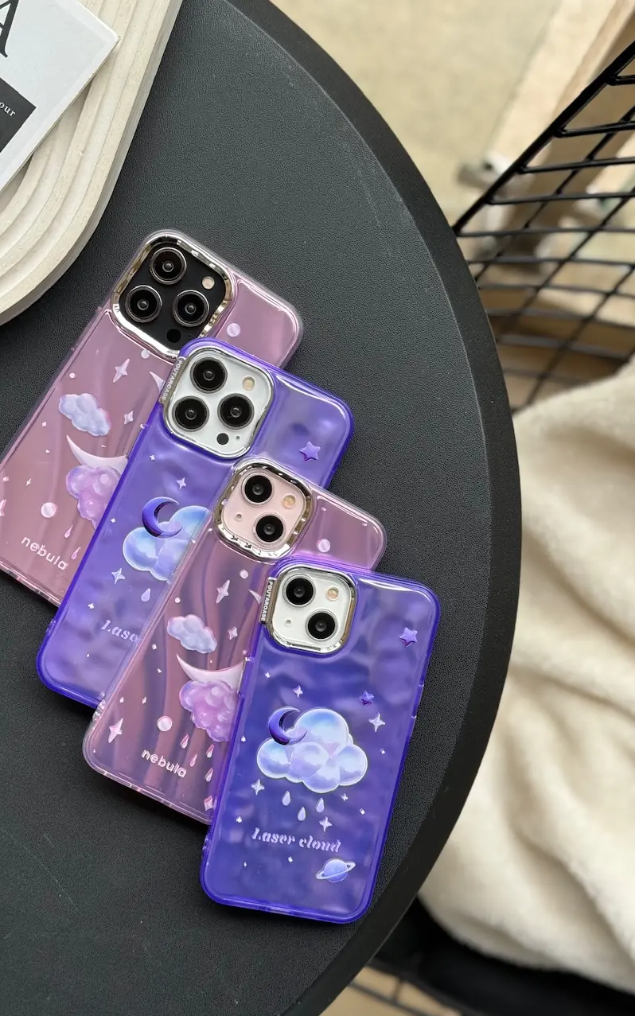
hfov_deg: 25.3
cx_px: 286
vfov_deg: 39.6
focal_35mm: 51
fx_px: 1412
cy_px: 508
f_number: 1.78
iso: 80
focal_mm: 6.86
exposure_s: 1/167
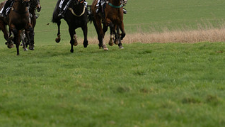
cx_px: 77
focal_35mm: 350
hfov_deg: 6.2
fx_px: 2088
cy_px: 29
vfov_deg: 3.5
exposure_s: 1/1000
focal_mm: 122
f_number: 4
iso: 500
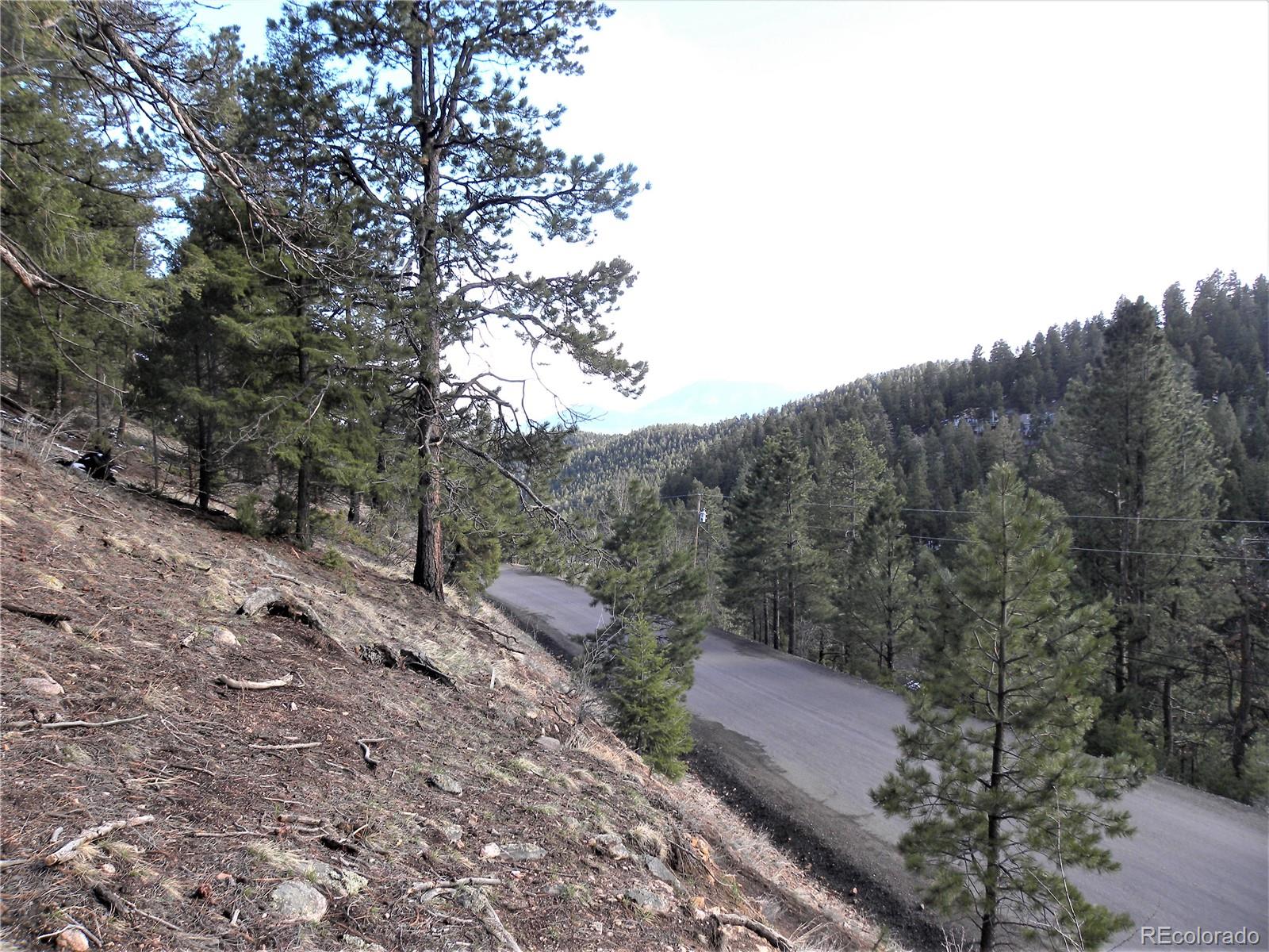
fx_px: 953
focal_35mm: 26
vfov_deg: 53.1
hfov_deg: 67.3
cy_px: 476
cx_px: 634
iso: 64
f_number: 3.5
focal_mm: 4.6
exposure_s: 1/105
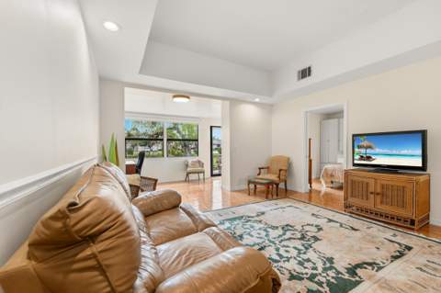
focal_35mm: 14
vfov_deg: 81.1
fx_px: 171
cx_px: 220
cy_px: 146
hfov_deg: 104.3
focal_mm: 14
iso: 250
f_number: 9
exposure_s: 1/5
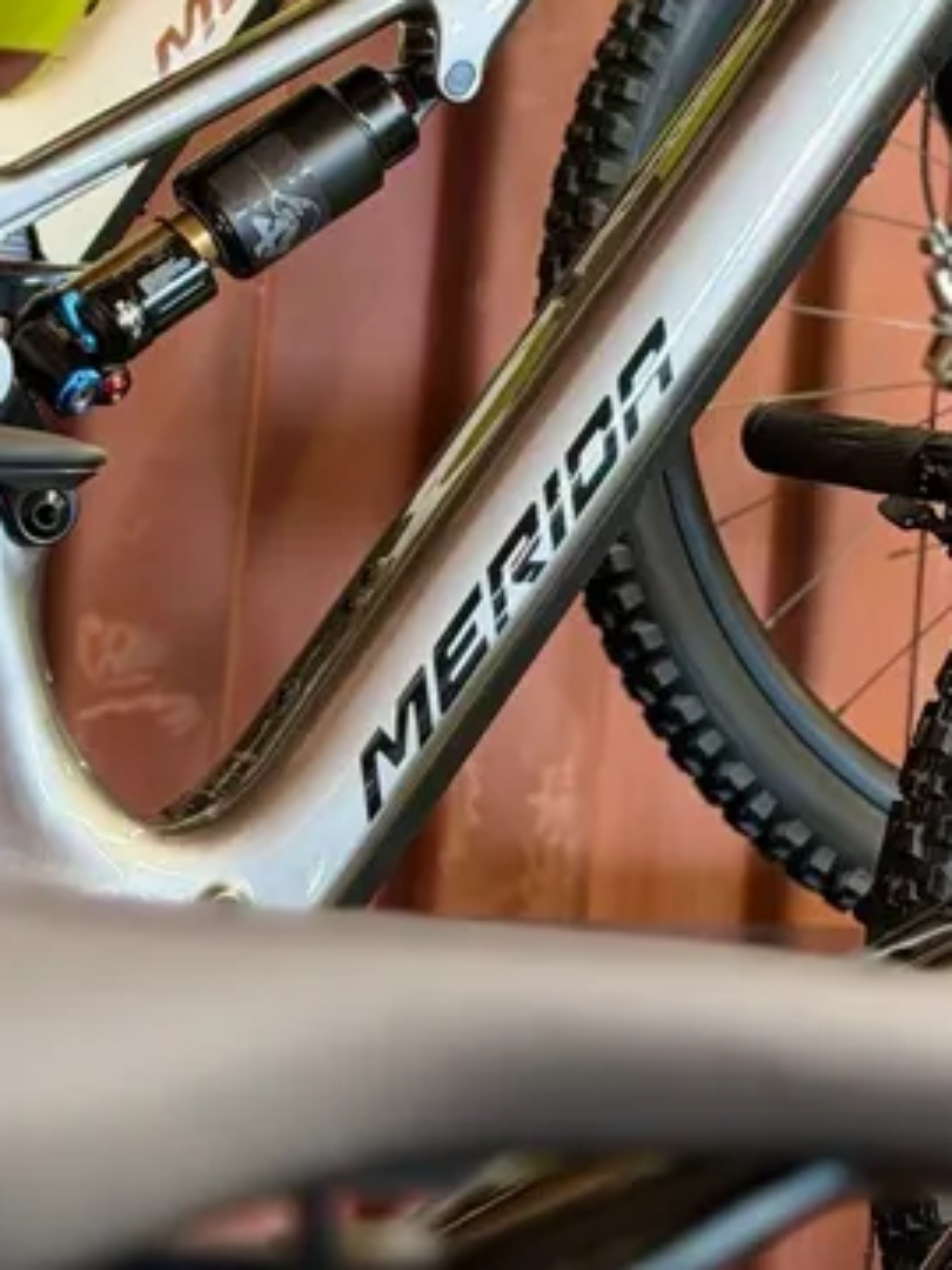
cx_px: 490
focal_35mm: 142
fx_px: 5207
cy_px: -180
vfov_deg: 13.6
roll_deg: -4.5
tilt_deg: +2.3
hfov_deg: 10.4
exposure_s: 1/50
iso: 160
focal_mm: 6.76
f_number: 1.78
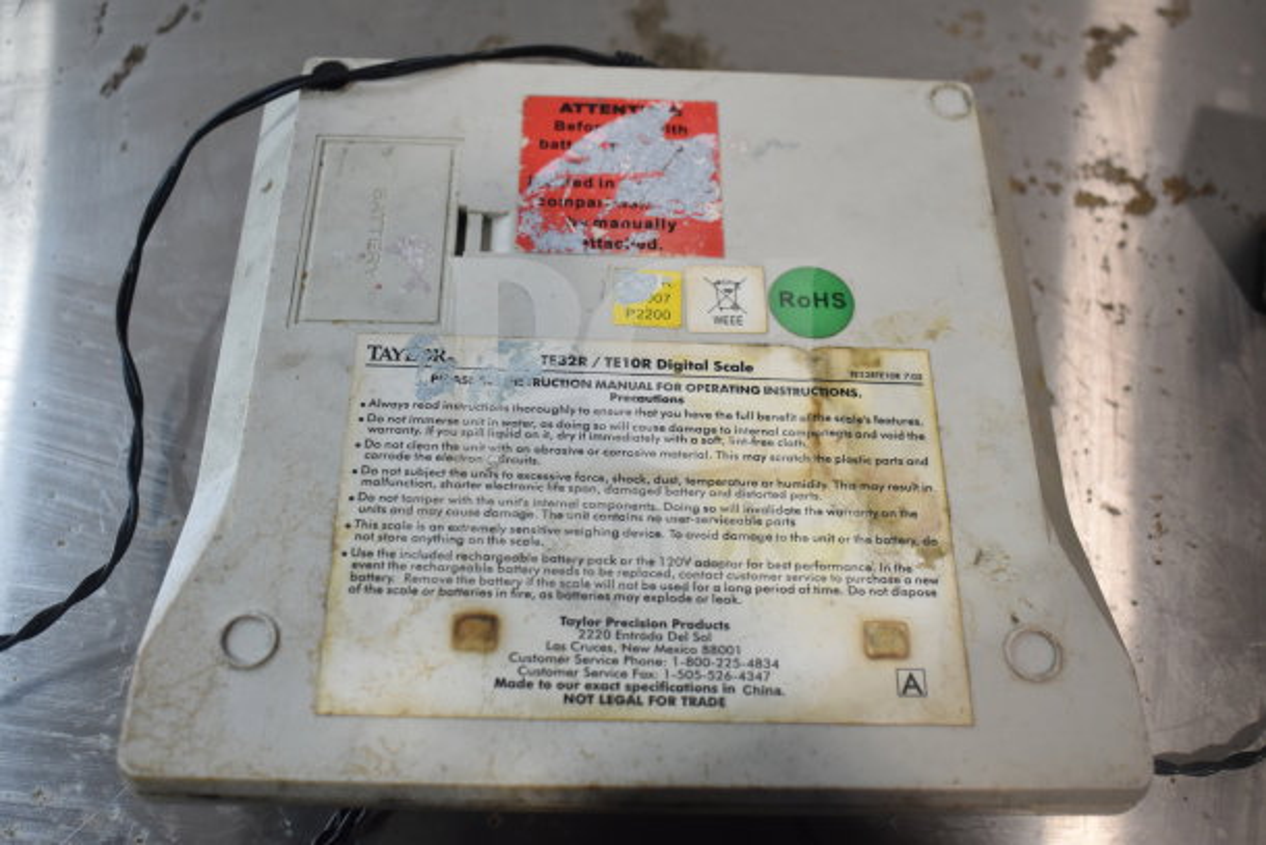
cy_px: 422
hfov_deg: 51.3
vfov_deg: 35.5
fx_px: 1319
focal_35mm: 38
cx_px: 633
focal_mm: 25
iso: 900
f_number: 4
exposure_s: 1/160
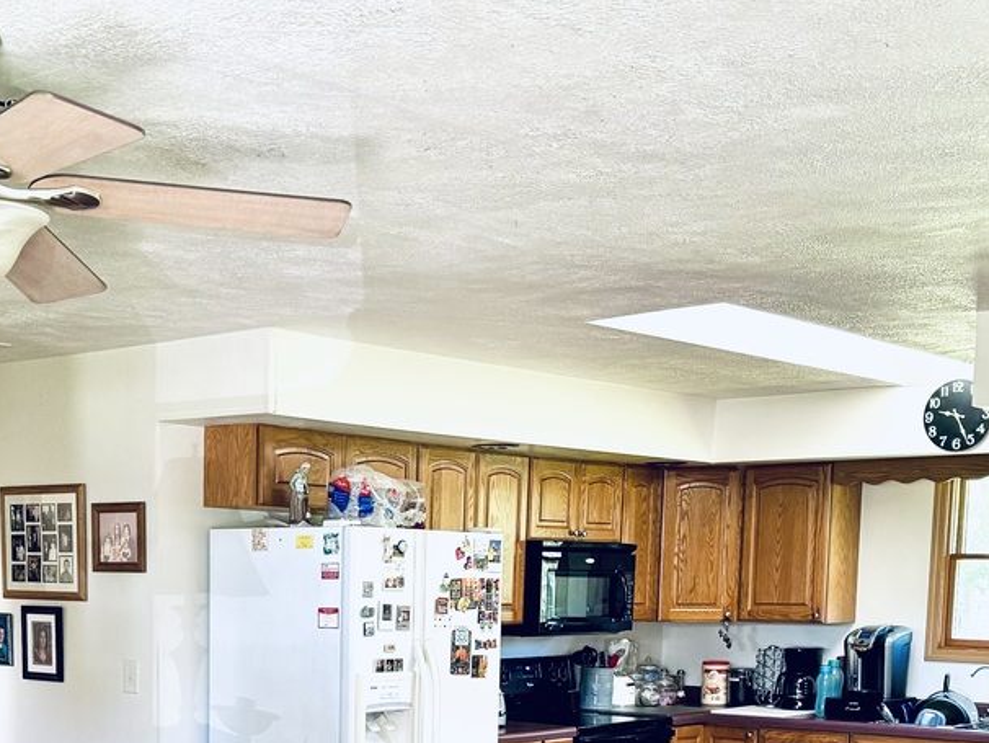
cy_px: 751
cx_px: 299
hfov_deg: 33.4
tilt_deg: -5.8
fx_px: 1629
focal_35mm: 57
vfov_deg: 24.5
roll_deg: -1.4
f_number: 1.78
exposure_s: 1/60
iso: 250
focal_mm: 6.76
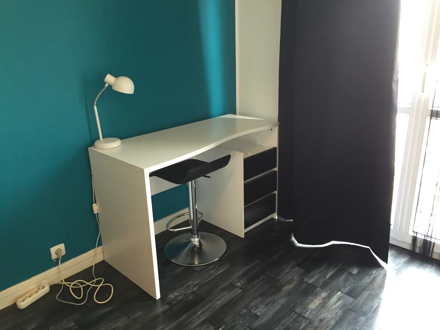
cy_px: 165
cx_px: 220
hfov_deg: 61.7
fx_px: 369
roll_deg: +1.8
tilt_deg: -20.1
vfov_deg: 48.2
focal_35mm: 29
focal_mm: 4.15
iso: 125
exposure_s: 1/33
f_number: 2.2
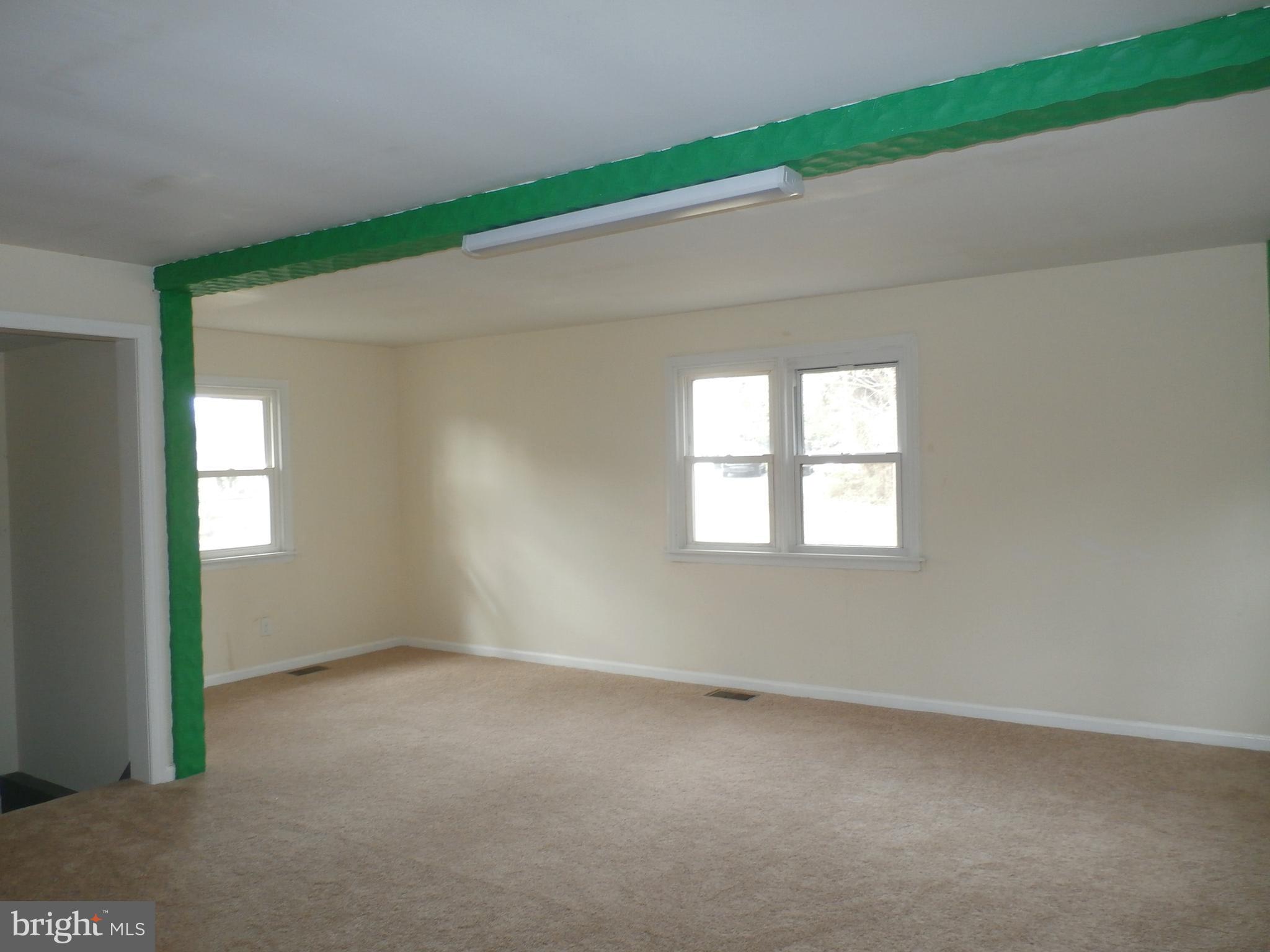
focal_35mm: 25
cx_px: 635
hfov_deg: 69.4
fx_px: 917
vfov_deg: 54.9
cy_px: 476
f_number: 3
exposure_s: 1/30
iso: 200
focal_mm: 4.5
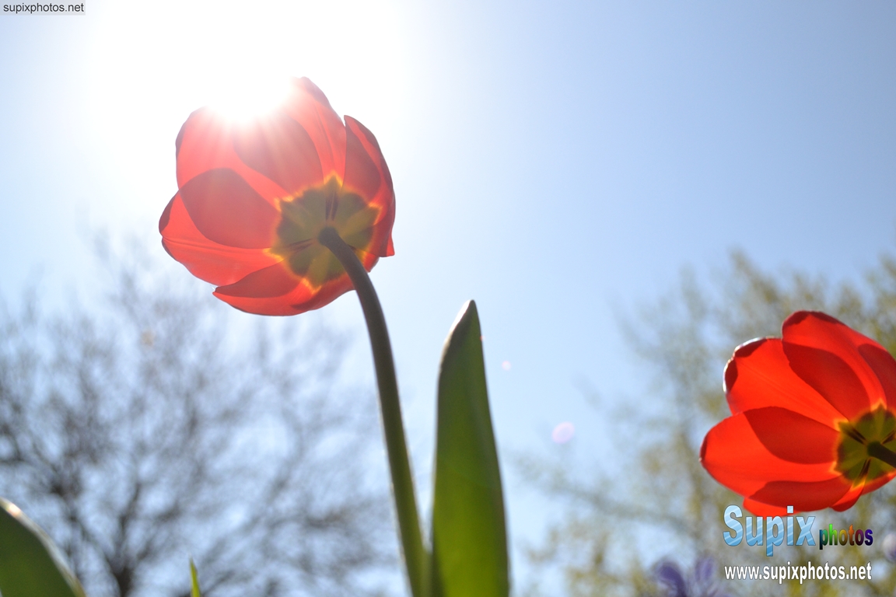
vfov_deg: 29.9
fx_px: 1120
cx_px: 448
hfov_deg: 43.6
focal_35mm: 45
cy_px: 298
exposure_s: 1/4000
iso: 800
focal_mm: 30
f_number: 5
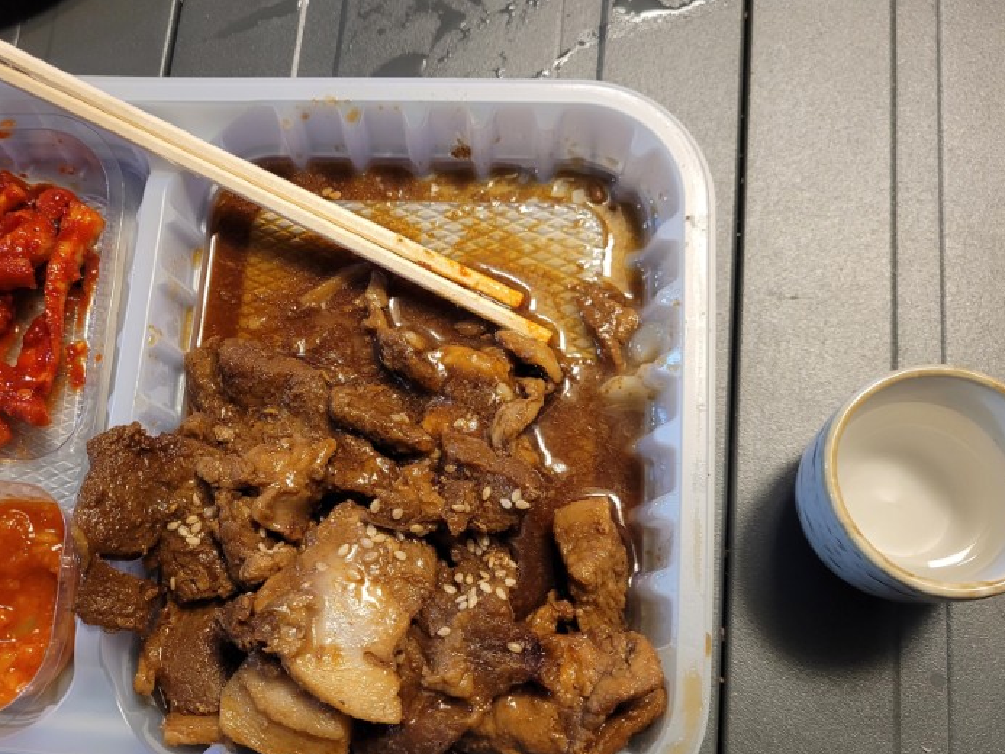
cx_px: 404
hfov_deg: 56.4
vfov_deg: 44.0
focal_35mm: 32
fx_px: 929
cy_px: 439
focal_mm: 5.4
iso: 250
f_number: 1.8
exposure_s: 1/40
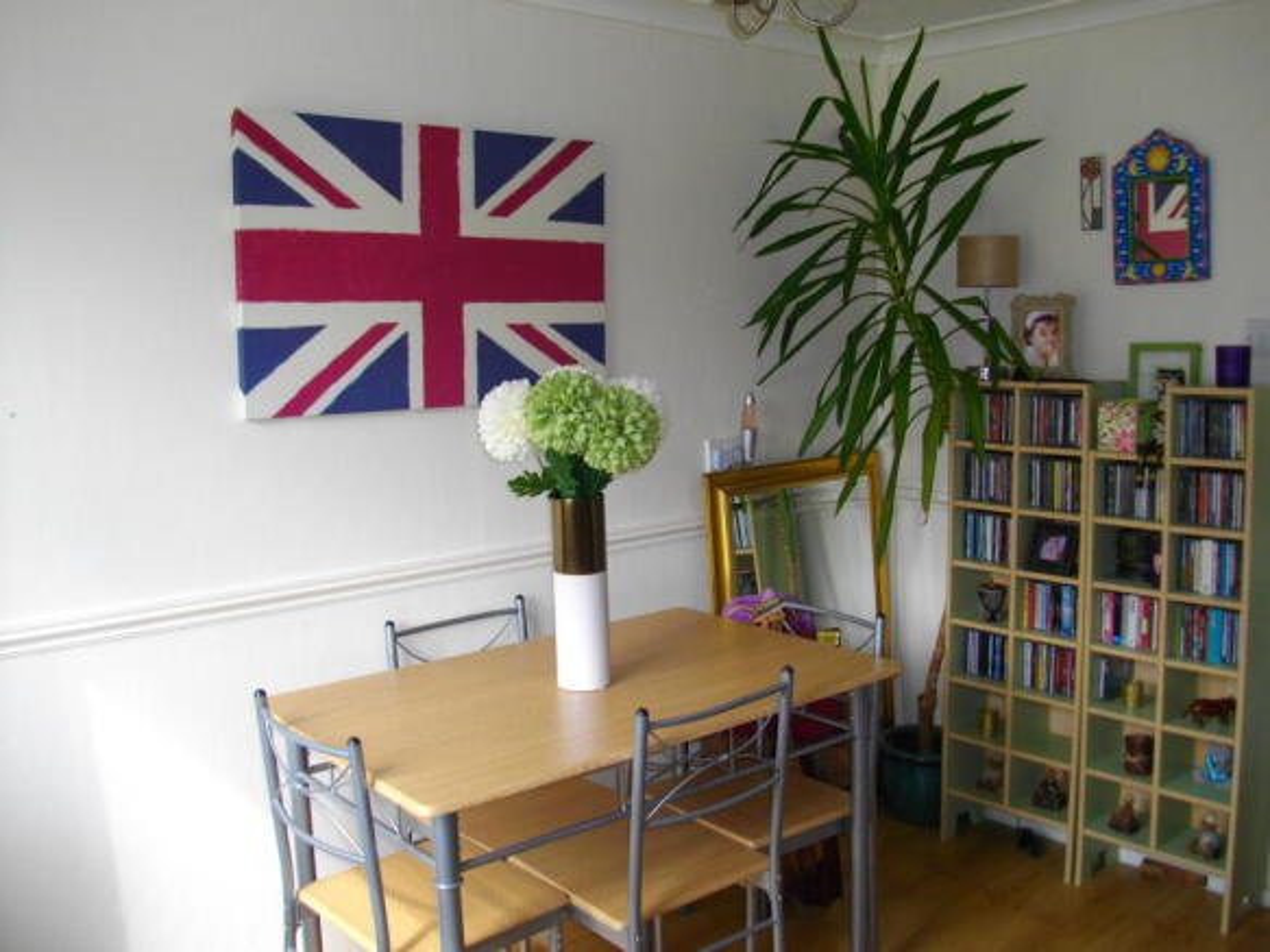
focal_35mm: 32
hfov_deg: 56.8
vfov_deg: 44.1
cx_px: 635
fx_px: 1174
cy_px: 476
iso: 100
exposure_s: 1/100
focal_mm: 5.7
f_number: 2.9
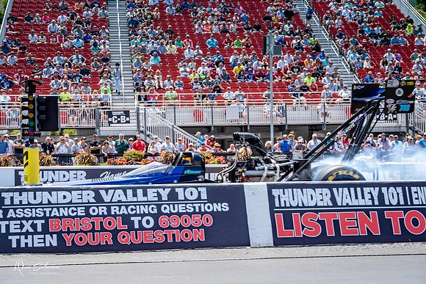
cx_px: 210
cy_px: 147
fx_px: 955
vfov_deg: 16.9
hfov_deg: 25.1
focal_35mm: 81
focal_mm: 51
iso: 100
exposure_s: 1/500
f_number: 5.6
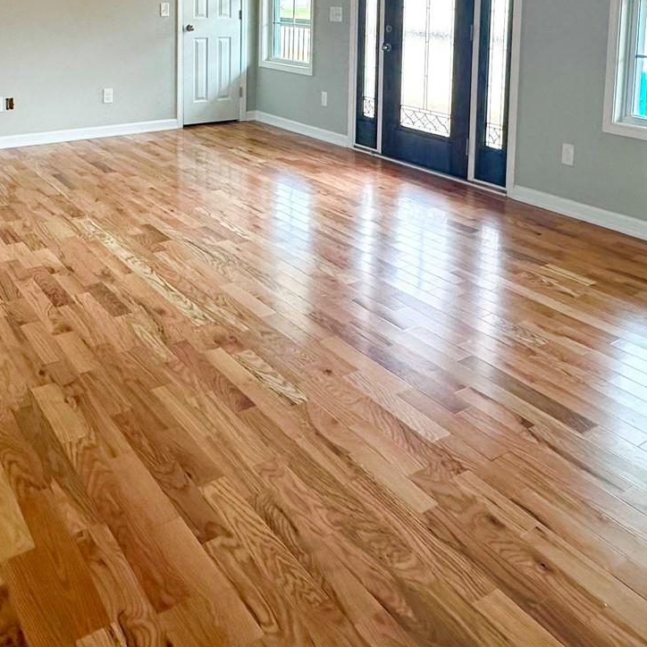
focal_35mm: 35
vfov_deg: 43.1
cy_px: 61
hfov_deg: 47.2
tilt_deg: -6.2
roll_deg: -0.7
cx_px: 306
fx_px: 740
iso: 125
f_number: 2.2
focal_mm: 2.22
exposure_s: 1/99
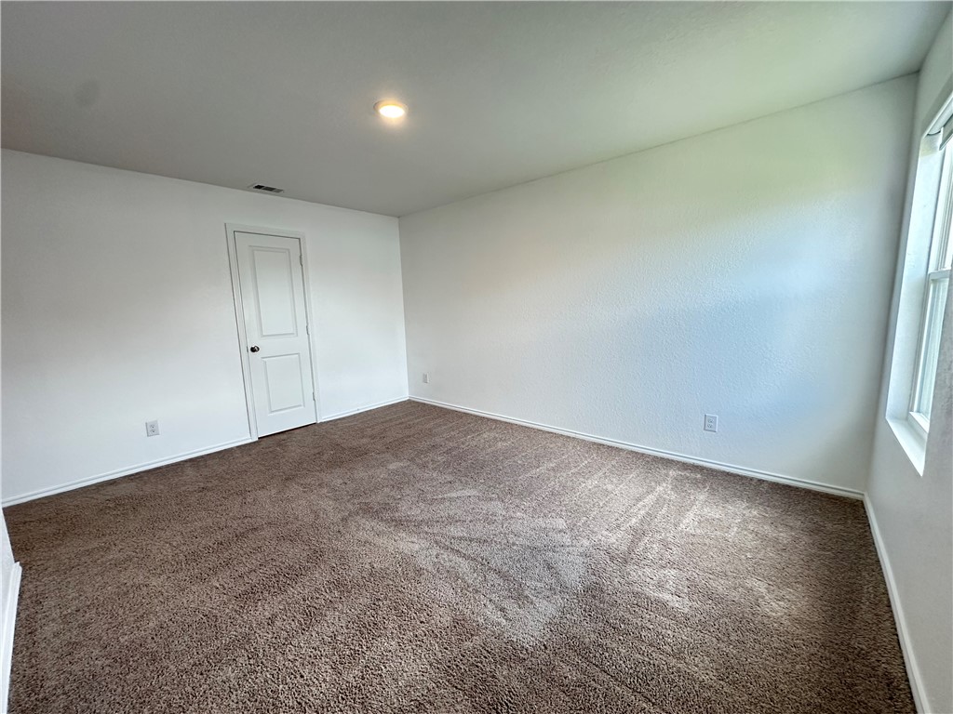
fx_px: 385
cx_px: 476
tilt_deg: -7.2
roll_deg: +1.8
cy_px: 357
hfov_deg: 102.1
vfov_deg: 85.7
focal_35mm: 14
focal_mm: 2.22
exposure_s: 1/60
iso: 160
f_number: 2.2
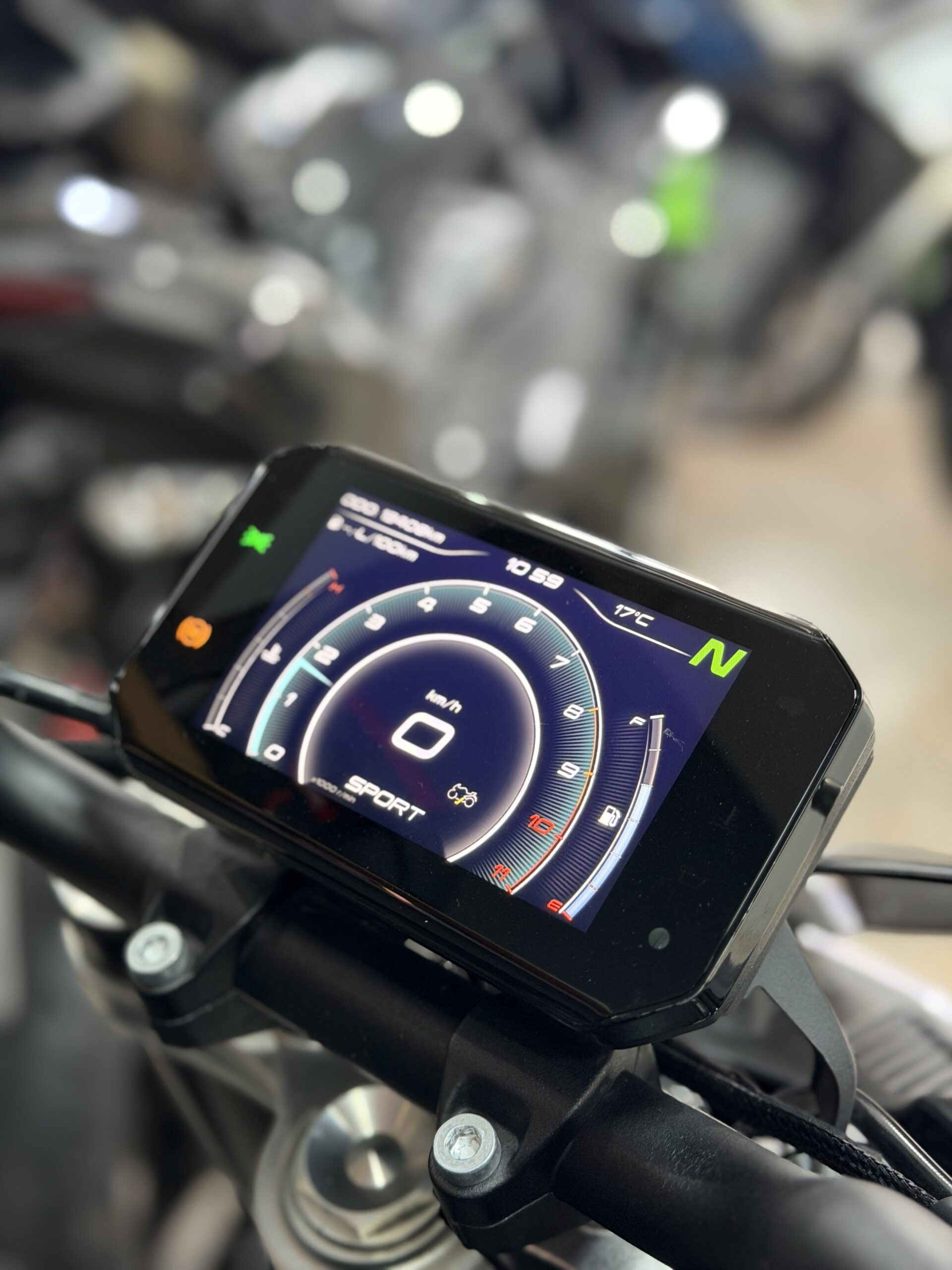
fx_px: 1760
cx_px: 476
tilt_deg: -24.7
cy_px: 635
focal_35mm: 48
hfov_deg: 30.3
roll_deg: -4.8
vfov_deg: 39.7
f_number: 1.78
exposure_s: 1/50
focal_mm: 6.76
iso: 200
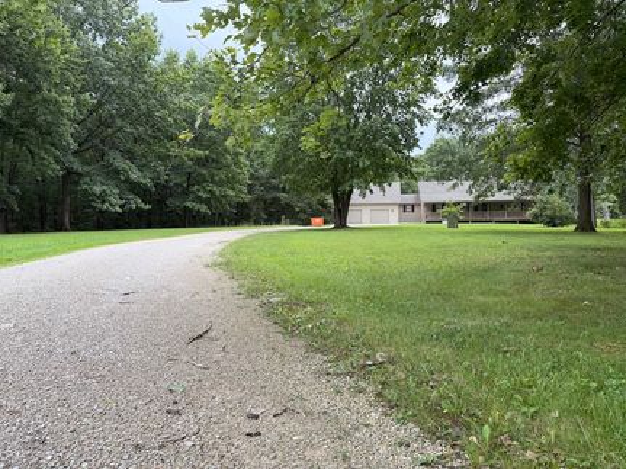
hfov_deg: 71.6
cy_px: 234
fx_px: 434
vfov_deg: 56.8
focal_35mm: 24
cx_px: 313
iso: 100
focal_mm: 6.76
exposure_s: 1/593
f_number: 1.78
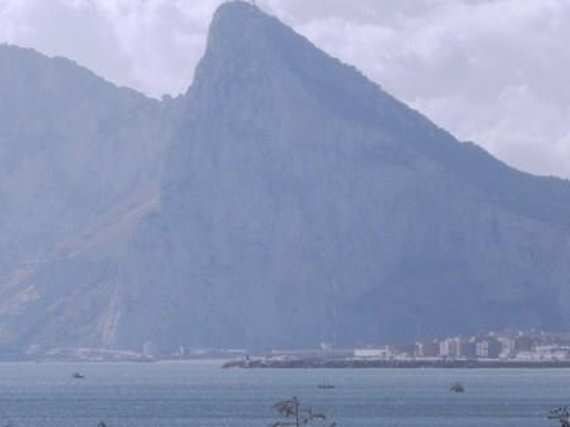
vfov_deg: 2.7
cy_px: 304
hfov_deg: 3.6
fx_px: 8991
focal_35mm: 546
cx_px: -5
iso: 64
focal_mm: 42.26
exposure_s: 1/640
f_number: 5.6
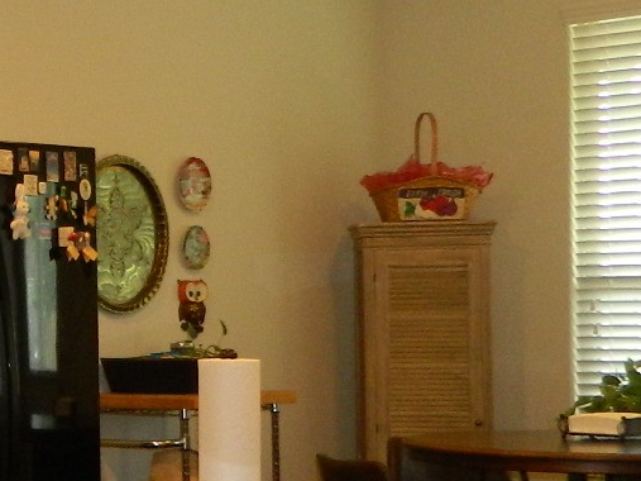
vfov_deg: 14.6
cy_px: 327
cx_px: -379
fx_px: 1870
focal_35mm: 101
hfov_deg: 17.2
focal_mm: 4.5
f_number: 3.1
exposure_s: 1/30
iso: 200
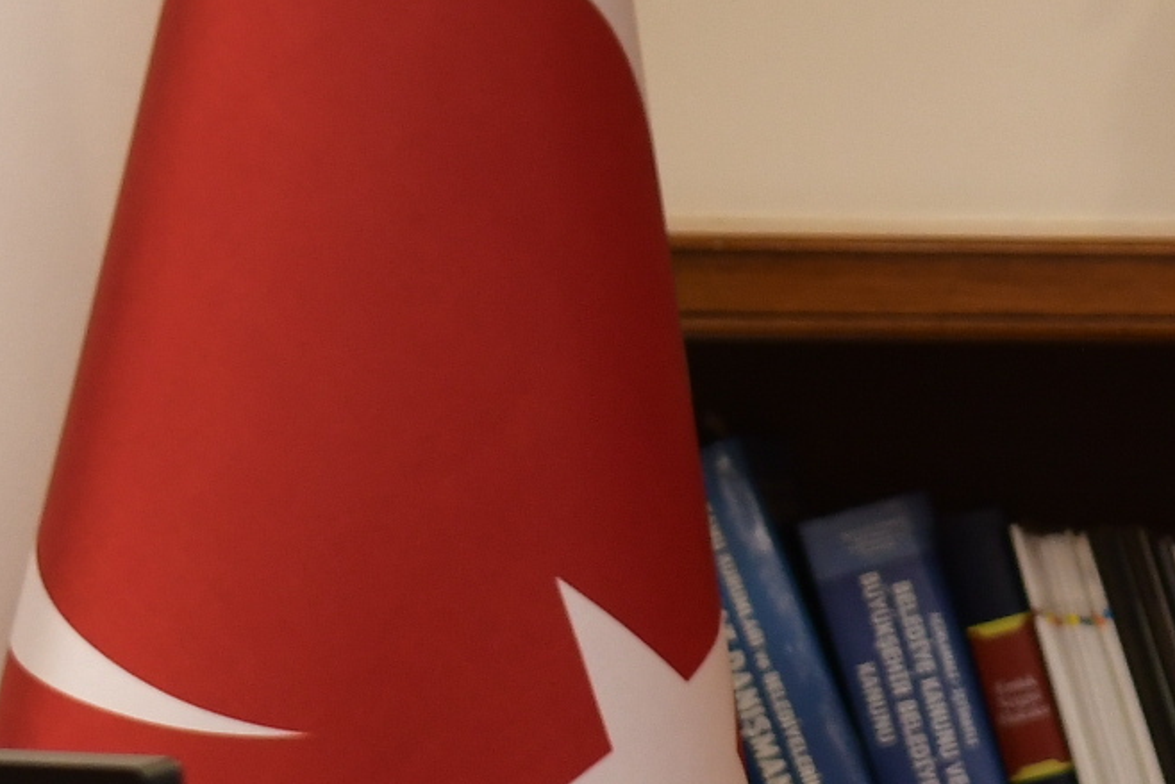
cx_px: 1475
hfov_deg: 7.4
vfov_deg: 5.0
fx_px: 9010
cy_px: 441
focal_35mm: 276
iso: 640
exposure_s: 1/80
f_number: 4
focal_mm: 44
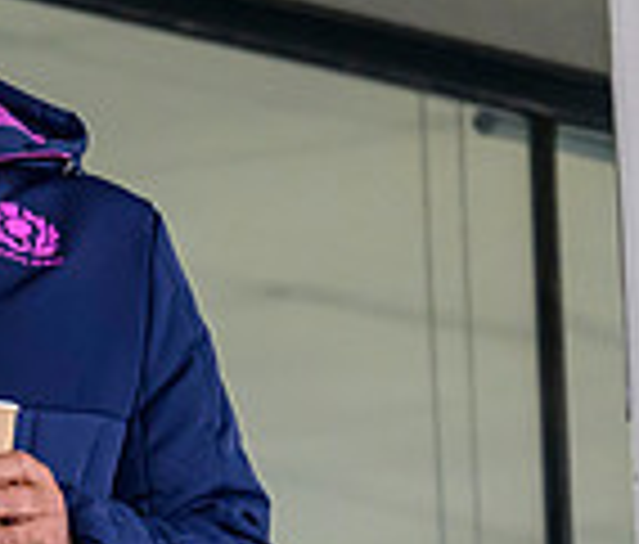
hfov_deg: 0.6
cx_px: -522
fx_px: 59467
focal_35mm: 3065
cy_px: 316
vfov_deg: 0.5
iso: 2500
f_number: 4
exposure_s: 1/1000
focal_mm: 560
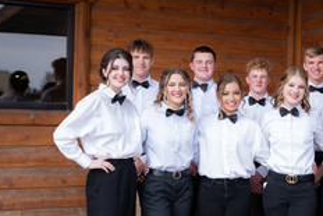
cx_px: 218
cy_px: 110
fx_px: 637
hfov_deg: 28.2
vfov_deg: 19.2
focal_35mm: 71
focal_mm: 29
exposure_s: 1/200
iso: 125
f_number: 4
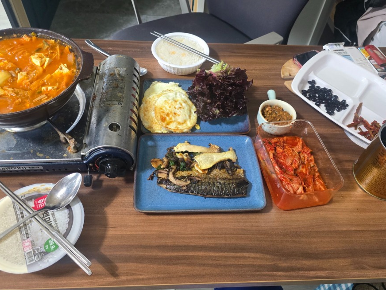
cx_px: 197
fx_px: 323
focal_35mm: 29
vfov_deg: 48.2
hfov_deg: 61.7
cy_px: 133
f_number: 1.7
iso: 800
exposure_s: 1/120
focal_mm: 6.3
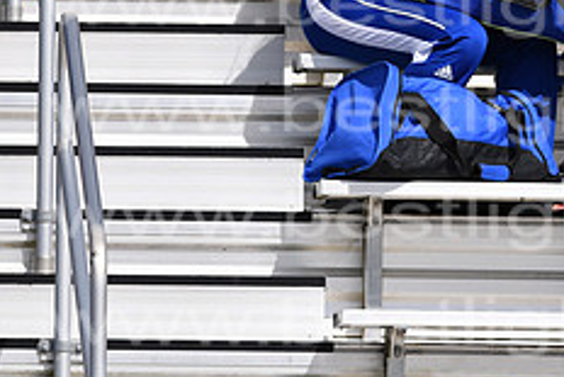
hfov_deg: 1.8
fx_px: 17651
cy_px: -45
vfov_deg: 1.2
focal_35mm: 1126
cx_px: 600
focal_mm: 300
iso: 100
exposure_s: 1/2500
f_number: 4
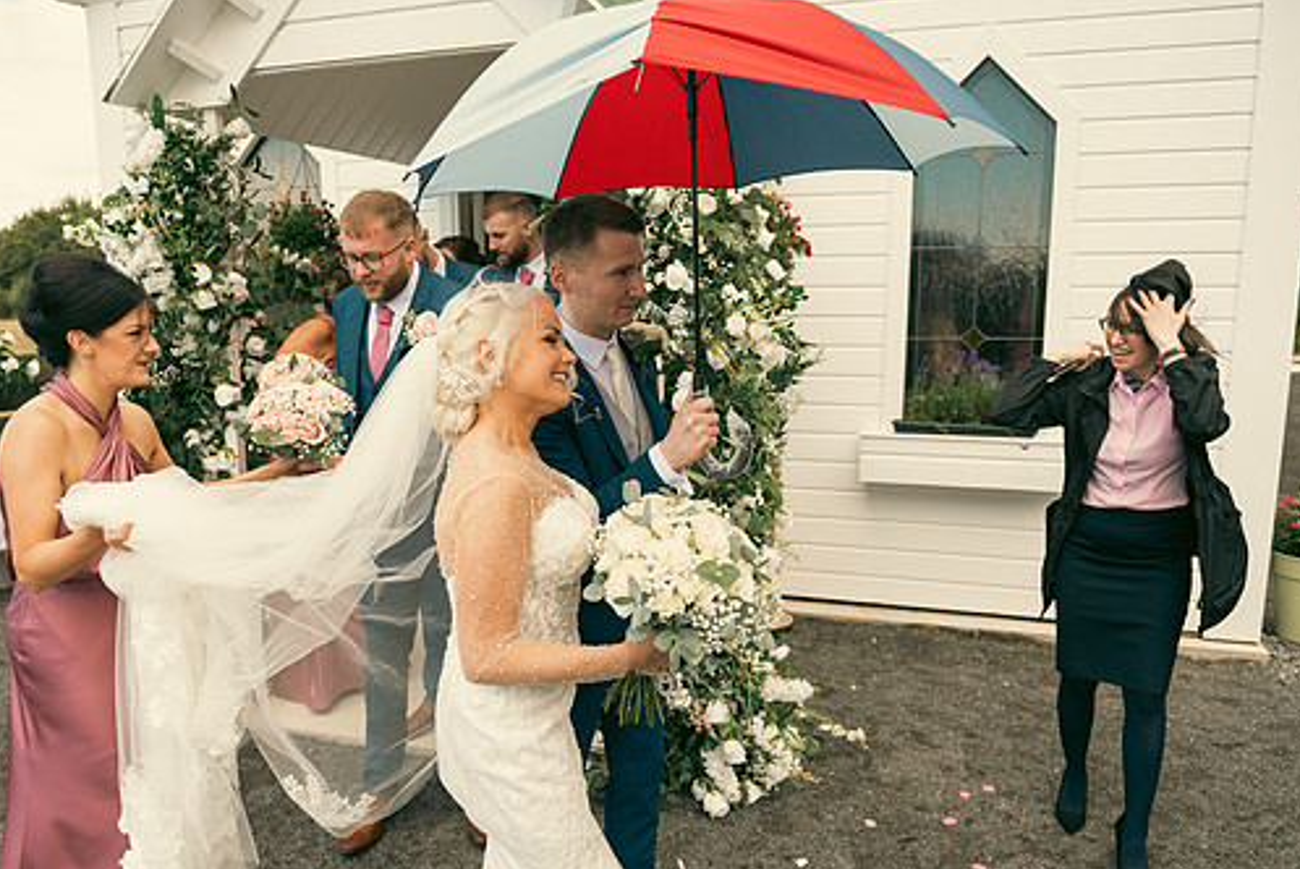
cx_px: 609
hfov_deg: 65.4
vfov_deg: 46.3
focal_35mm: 28
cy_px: 501
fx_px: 1012
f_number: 3.5
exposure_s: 1/400
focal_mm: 24
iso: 200
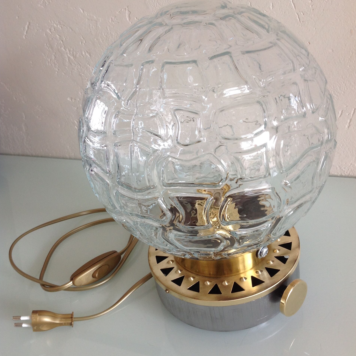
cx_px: 179
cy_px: 170
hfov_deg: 40.0
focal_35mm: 42
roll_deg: +11.8
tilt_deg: -30.3
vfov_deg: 40.0
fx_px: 489
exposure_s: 1/20
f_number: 2.4
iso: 50
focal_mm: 4.28
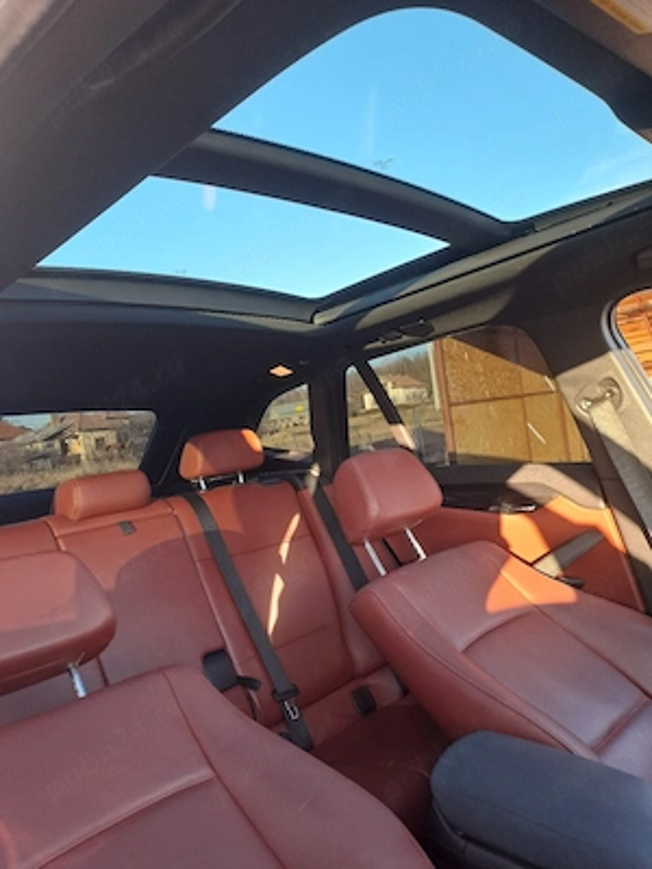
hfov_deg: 54.9
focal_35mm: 25
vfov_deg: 69.4
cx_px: 326
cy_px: 434
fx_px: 628
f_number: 1.8
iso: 50
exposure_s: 1/100
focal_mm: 4.65
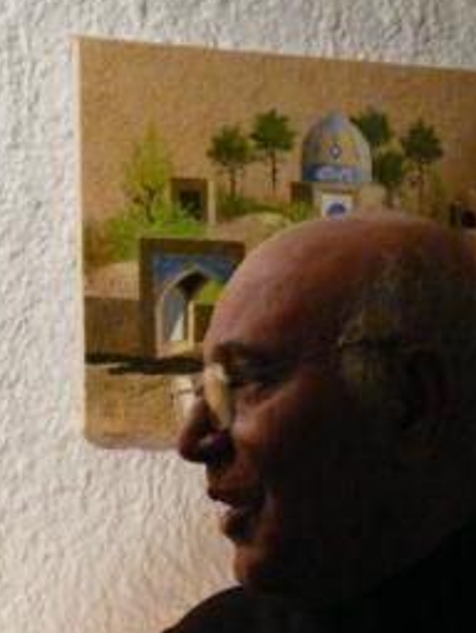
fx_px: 2213
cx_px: 302
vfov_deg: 16.2
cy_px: 459
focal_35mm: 121
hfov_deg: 12.3
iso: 800
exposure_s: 1/20
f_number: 3.2
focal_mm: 11.4
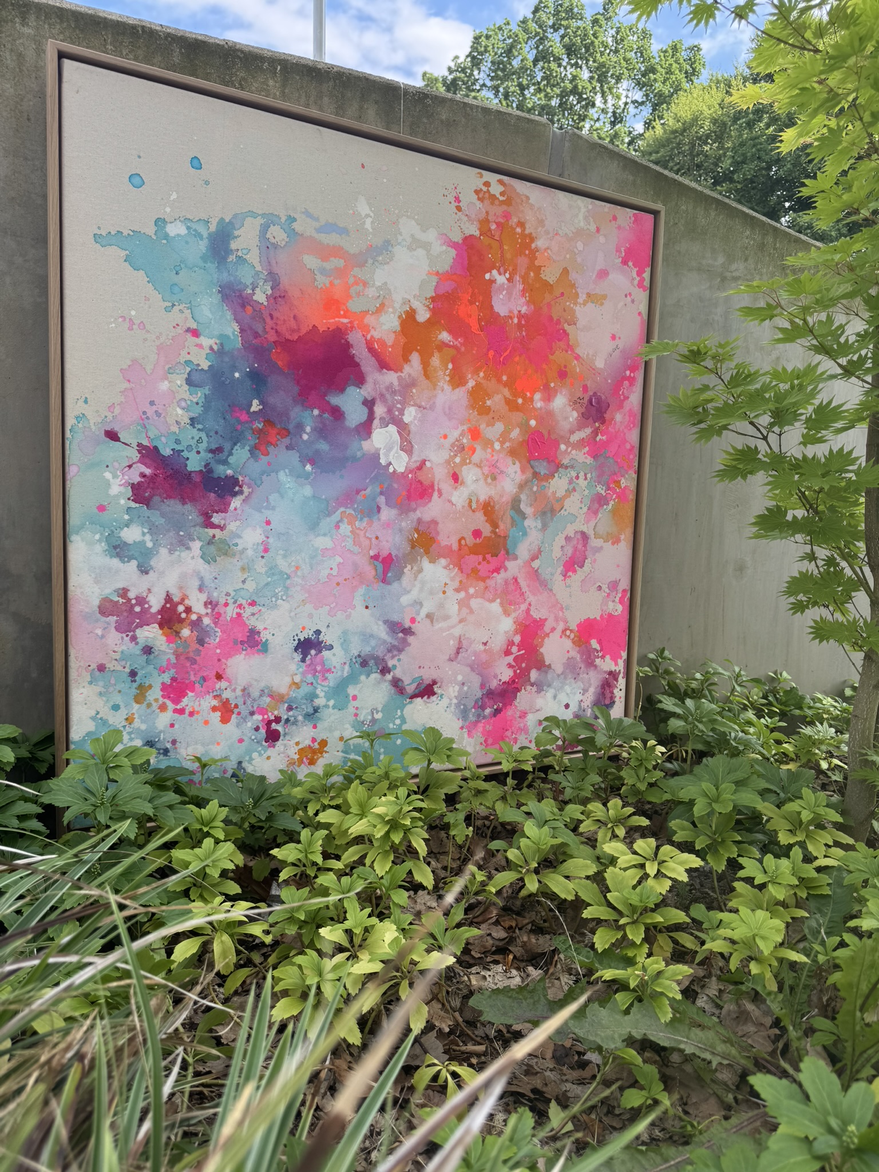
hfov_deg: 56.8
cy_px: 586
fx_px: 813
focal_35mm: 24
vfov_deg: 71.6
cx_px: 440
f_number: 1.78
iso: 80
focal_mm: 6.76
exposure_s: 1/577
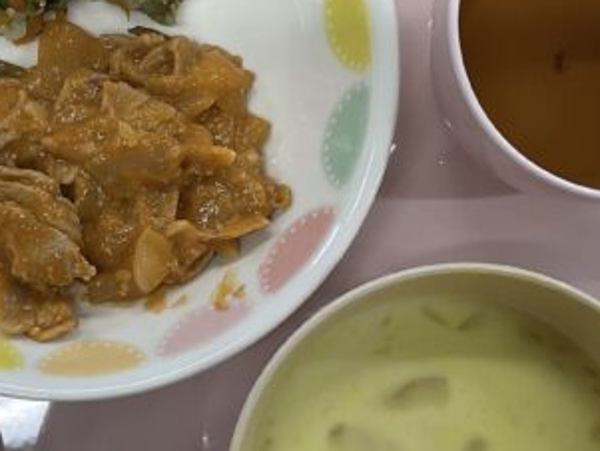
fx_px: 1283
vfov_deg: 19.9
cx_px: 148
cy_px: 261
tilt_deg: -88.5
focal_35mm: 74
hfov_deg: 26.0
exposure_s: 1/120
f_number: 1.8
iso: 32
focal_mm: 3
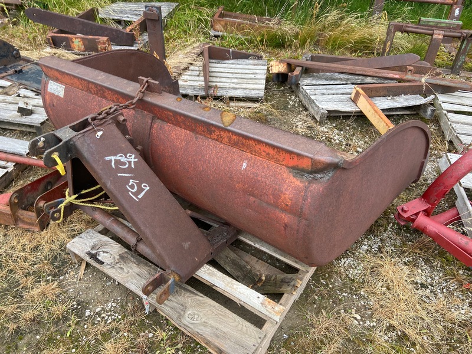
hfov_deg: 67.3
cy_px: 177
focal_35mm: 26
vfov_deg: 53.1
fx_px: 355
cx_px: 236
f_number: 1.8
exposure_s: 1/204
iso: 32
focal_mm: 4.25
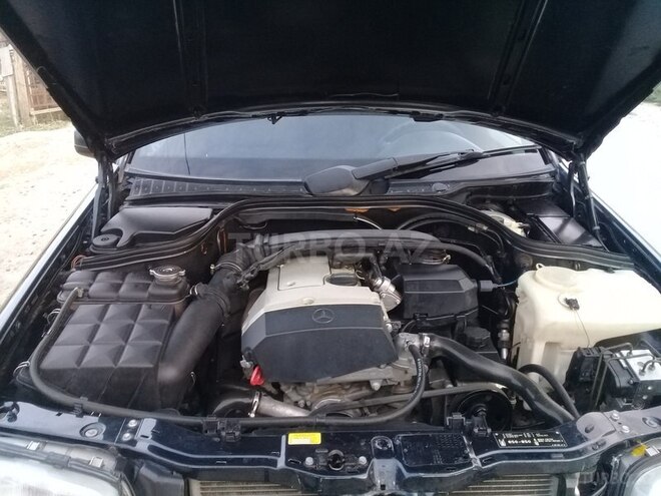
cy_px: 248
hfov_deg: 58.4
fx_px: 592
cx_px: 330
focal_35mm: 31
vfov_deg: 45.4
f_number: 2.2
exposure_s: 1/40
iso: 125
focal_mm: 3.3
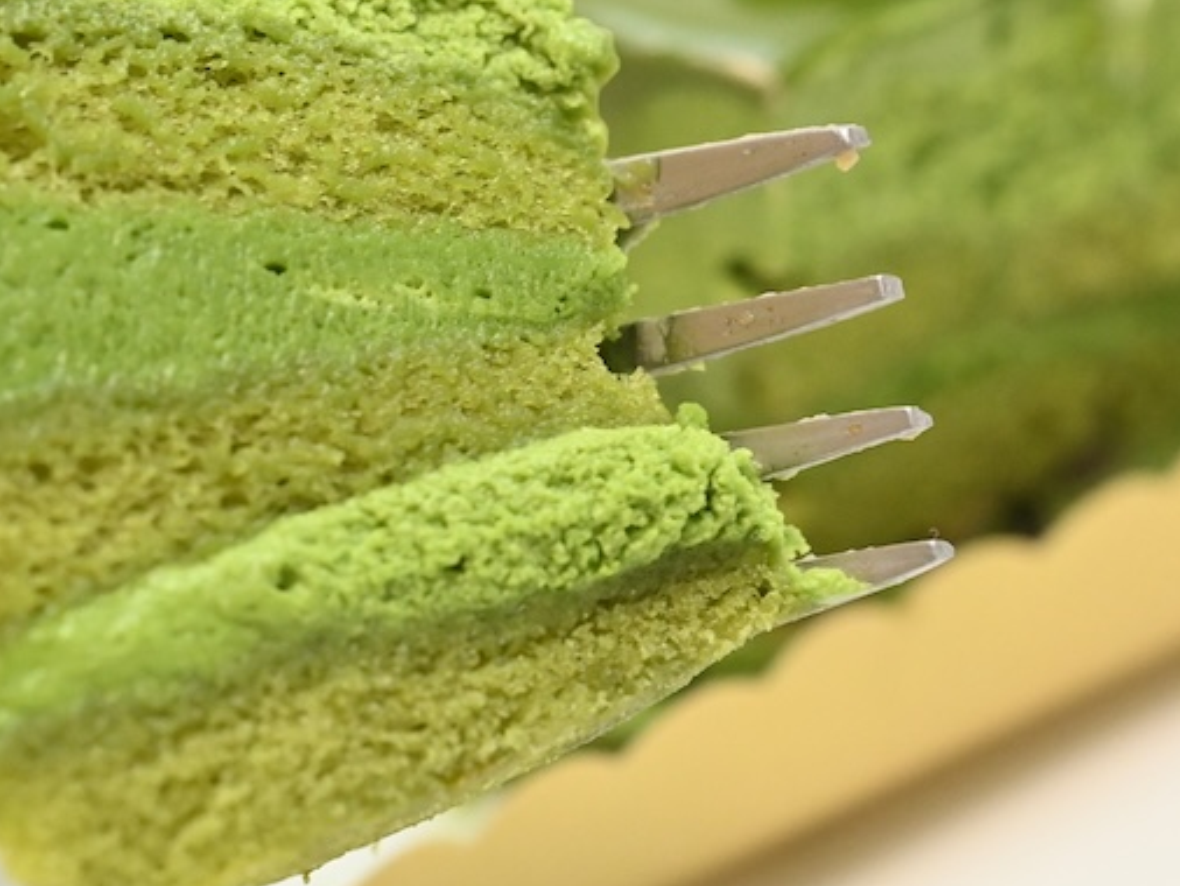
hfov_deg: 17.2
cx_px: 448
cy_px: 290
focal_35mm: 114
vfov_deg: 13.0
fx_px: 3888
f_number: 9
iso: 6400
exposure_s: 1/160
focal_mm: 60
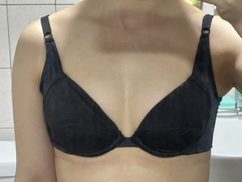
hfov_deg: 25.3
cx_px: 121
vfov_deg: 19.1
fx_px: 538
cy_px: 91
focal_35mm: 77
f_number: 2.8
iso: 500
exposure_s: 1/41
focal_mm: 9
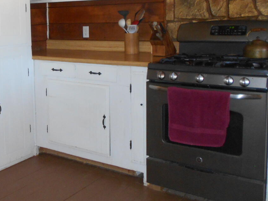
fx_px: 379
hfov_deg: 36.7
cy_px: 62
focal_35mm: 49
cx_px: 33
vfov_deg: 29.4
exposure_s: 1/25
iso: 220
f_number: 3.2
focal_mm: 4.6
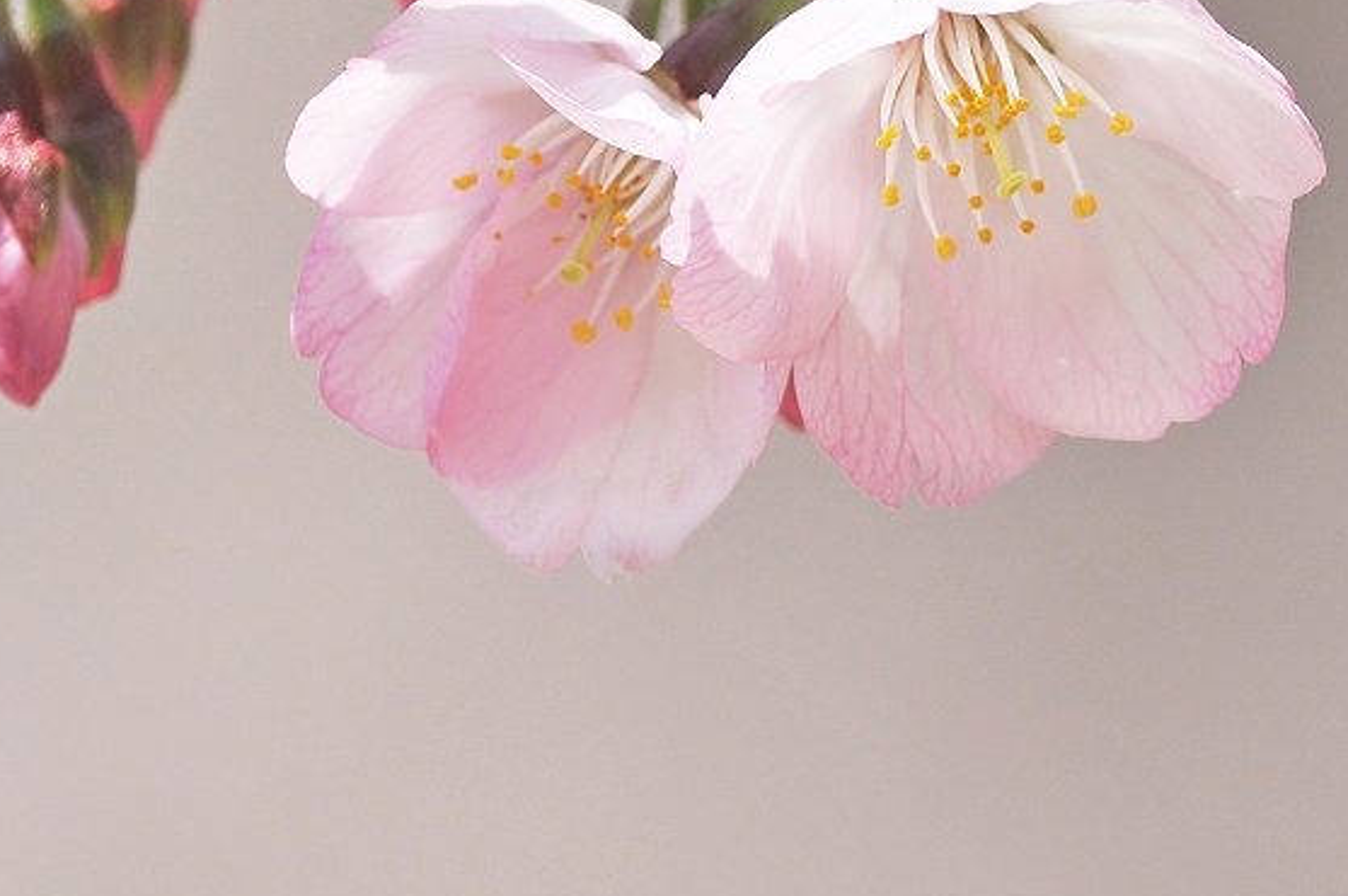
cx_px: 97
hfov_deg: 0.9
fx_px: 84637
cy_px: -21
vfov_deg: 0.6
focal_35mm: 2263
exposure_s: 1/250
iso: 400
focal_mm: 700
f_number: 8
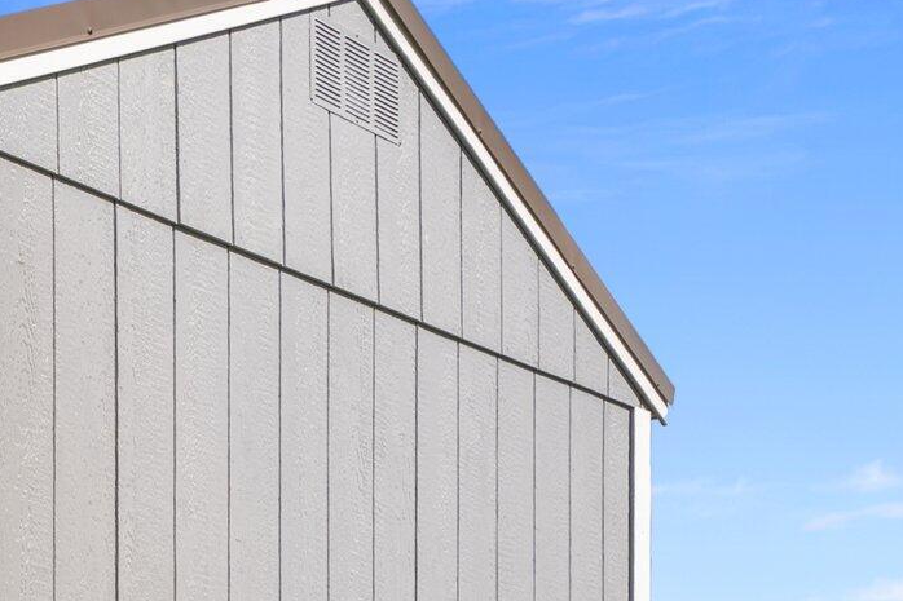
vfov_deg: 15.0
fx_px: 2207
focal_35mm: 88
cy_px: 719
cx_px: -313
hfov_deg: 20.8
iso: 64
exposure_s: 1/200
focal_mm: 30
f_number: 7.1
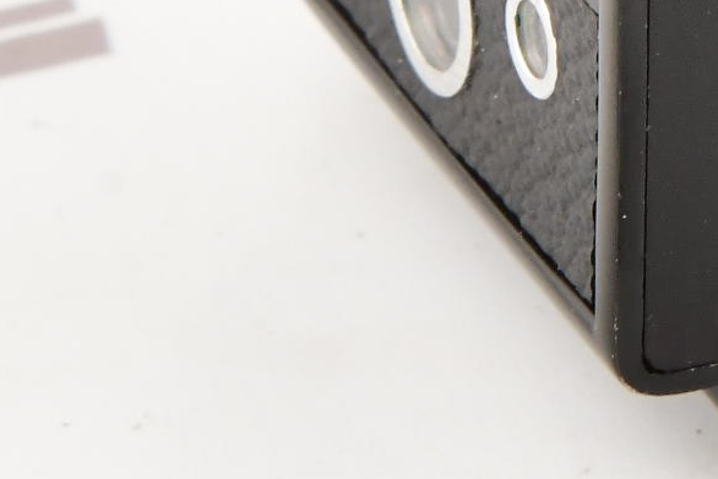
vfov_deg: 1.6
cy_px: -925
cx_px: 1375
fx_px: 16856
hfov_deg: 2.4
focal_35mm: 845
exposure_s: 1/160
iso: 1600
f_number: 13
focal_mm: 120
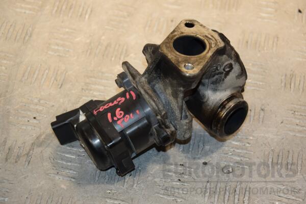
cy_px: 102
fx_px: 892
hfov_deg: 19.5
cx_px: 153
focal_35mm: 105
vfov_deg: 13.0
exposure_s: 1/200
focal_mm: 70
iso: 800
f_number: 5.6
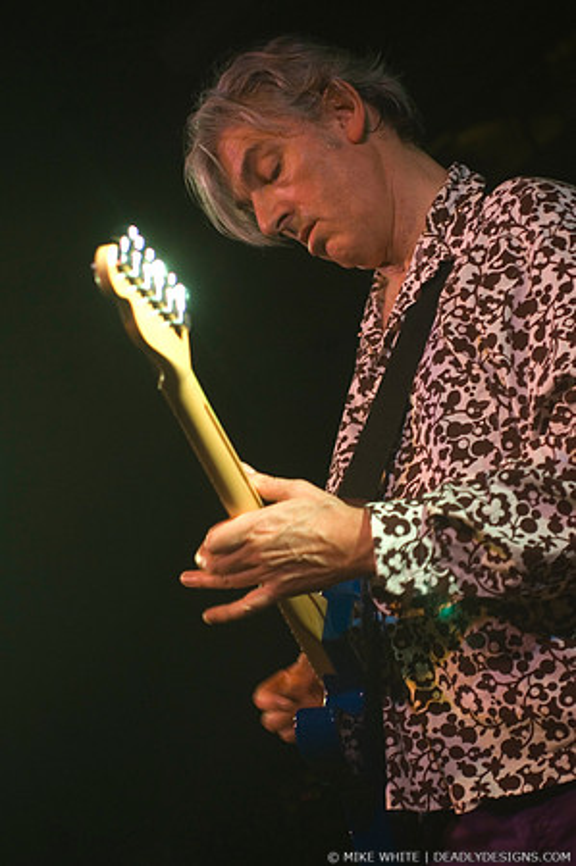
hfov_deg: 13.0
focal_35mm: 105
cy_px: 433
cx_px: 288
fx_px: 2526
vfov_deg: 19.5
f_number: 2.8
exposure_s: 1/40
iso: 800
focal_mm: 70
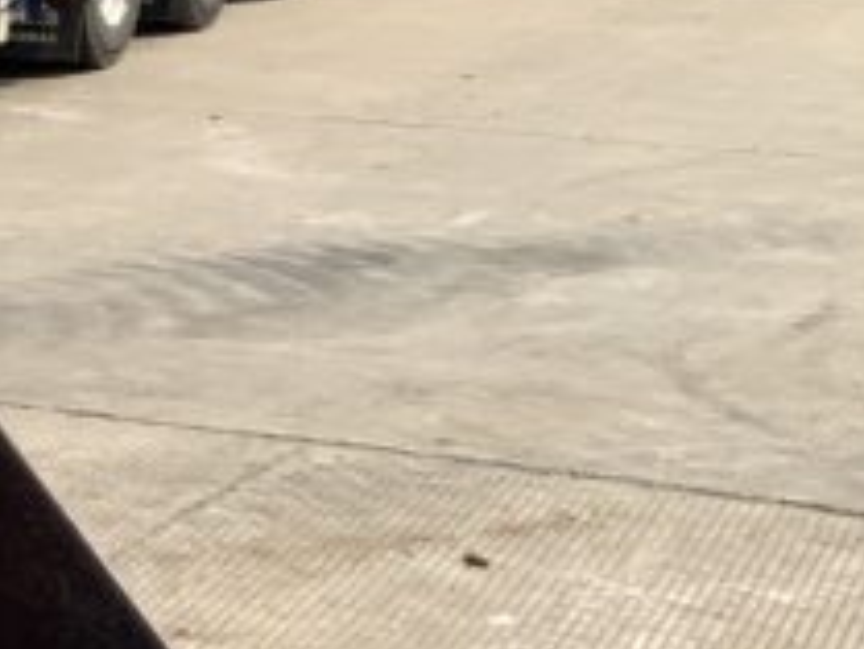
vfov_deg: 10.4
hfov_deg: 12.6
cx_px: -736
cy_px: 207
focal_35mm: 142
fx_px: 3546
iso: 16
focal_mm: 3
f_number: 1.8
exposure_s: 1/1342
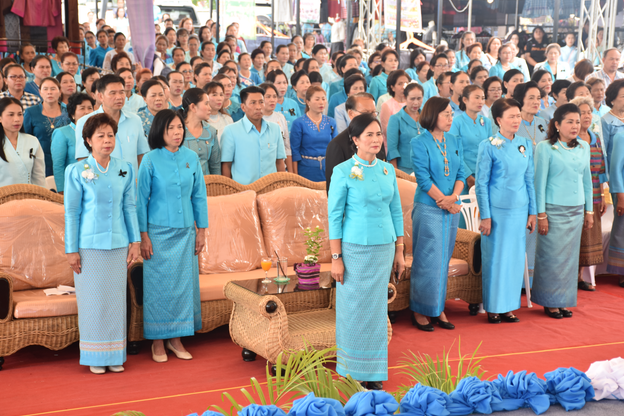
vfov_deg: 17.1
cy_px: 209
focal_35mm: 80
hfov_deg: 25.4
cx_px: 312
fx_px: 1387
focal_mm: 52
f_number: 5.6
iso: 400
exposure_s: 1/125
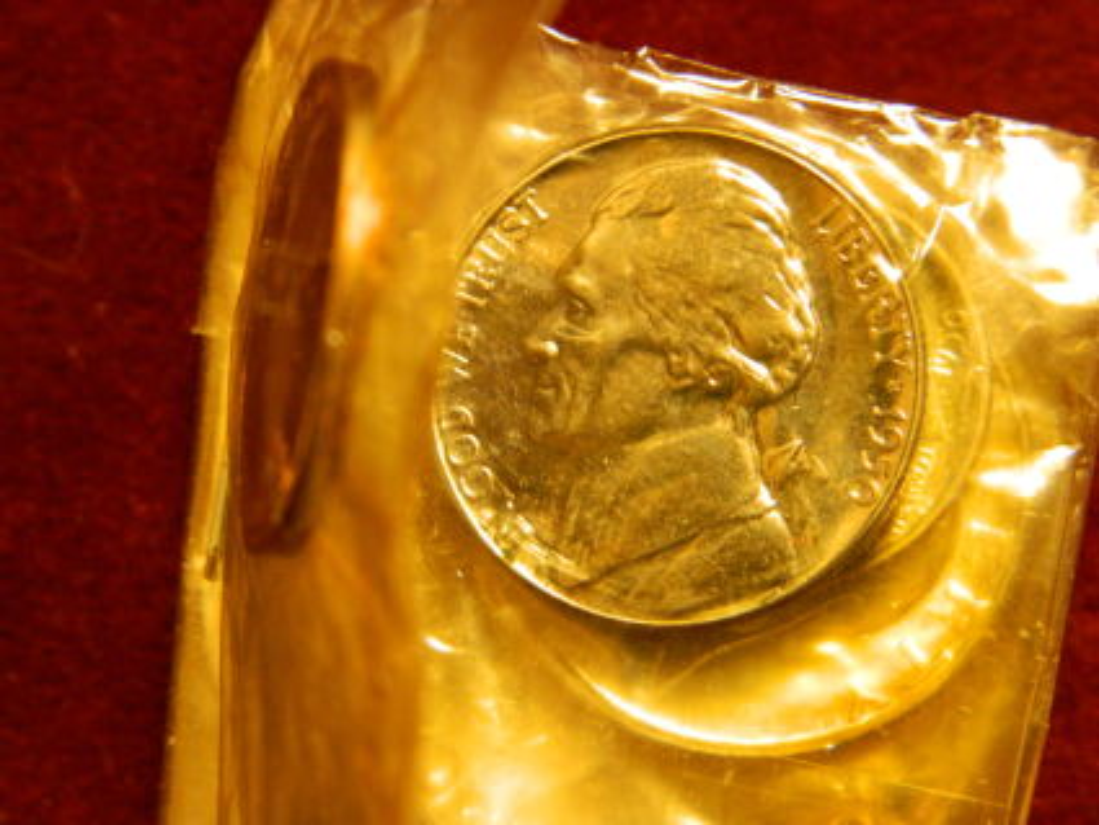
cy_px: 412
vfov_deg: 17.6
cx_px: 550
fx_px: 2668
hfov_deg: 23.3
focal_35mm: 84
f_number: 4.2
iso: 400
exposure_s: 1/4
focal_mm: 15.1
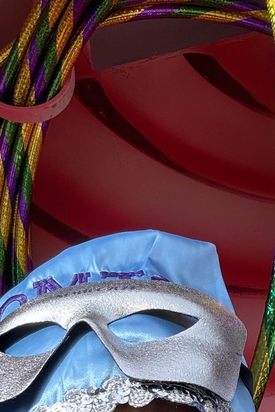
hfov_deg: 18.0
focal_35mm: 72
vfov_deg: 25.8
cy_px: 465
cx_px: 327
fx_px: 824
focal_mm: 2.69
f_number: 1.9
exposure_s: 1/761
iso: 25
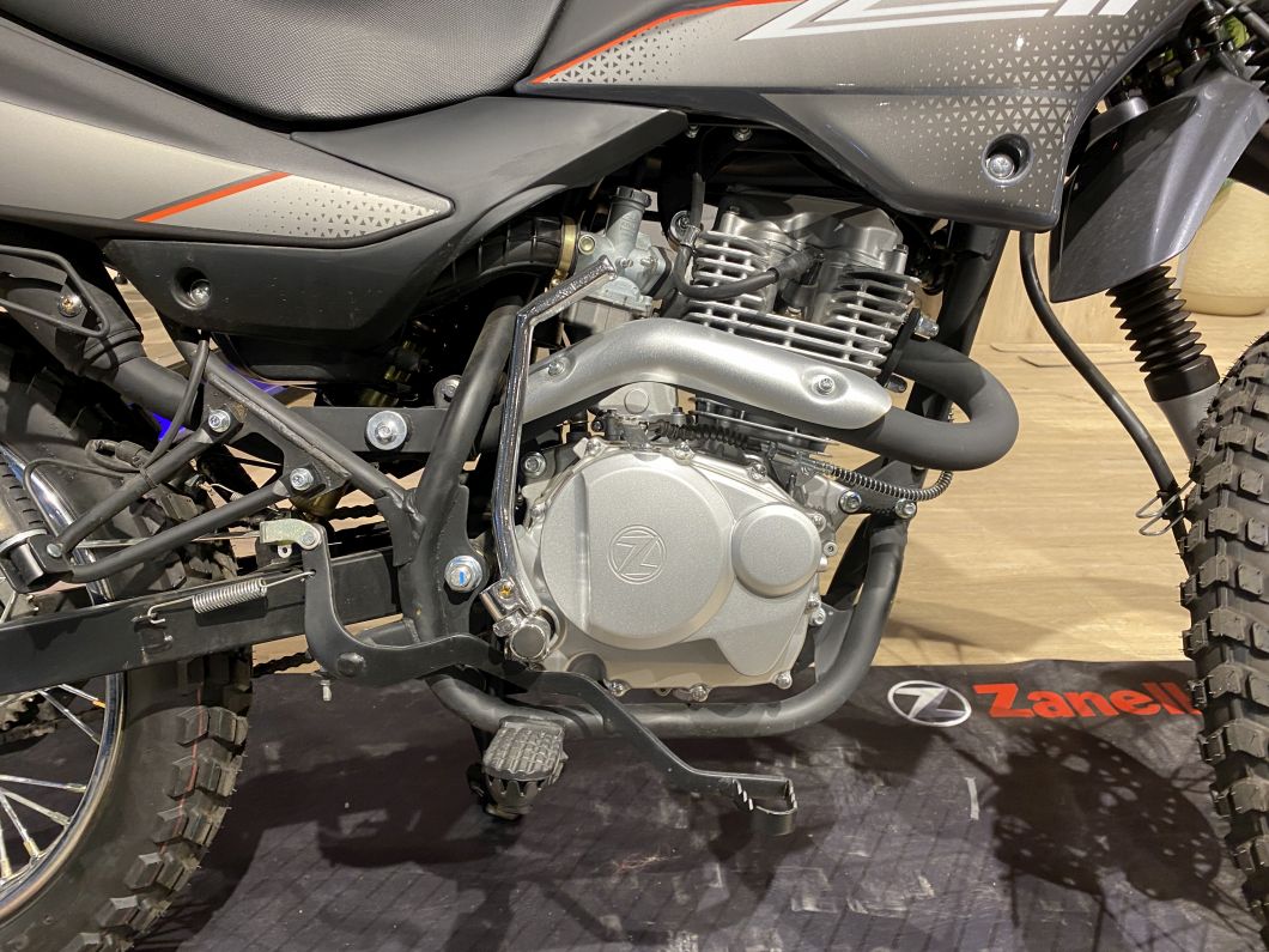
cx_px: 634
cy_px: 476
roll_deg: -0.8
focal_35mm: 26
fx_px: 953
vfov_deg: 53.1
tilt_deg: -24.2
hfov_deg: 67.3
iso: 125
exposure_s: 1/50
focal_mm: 4.25
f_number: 1.8
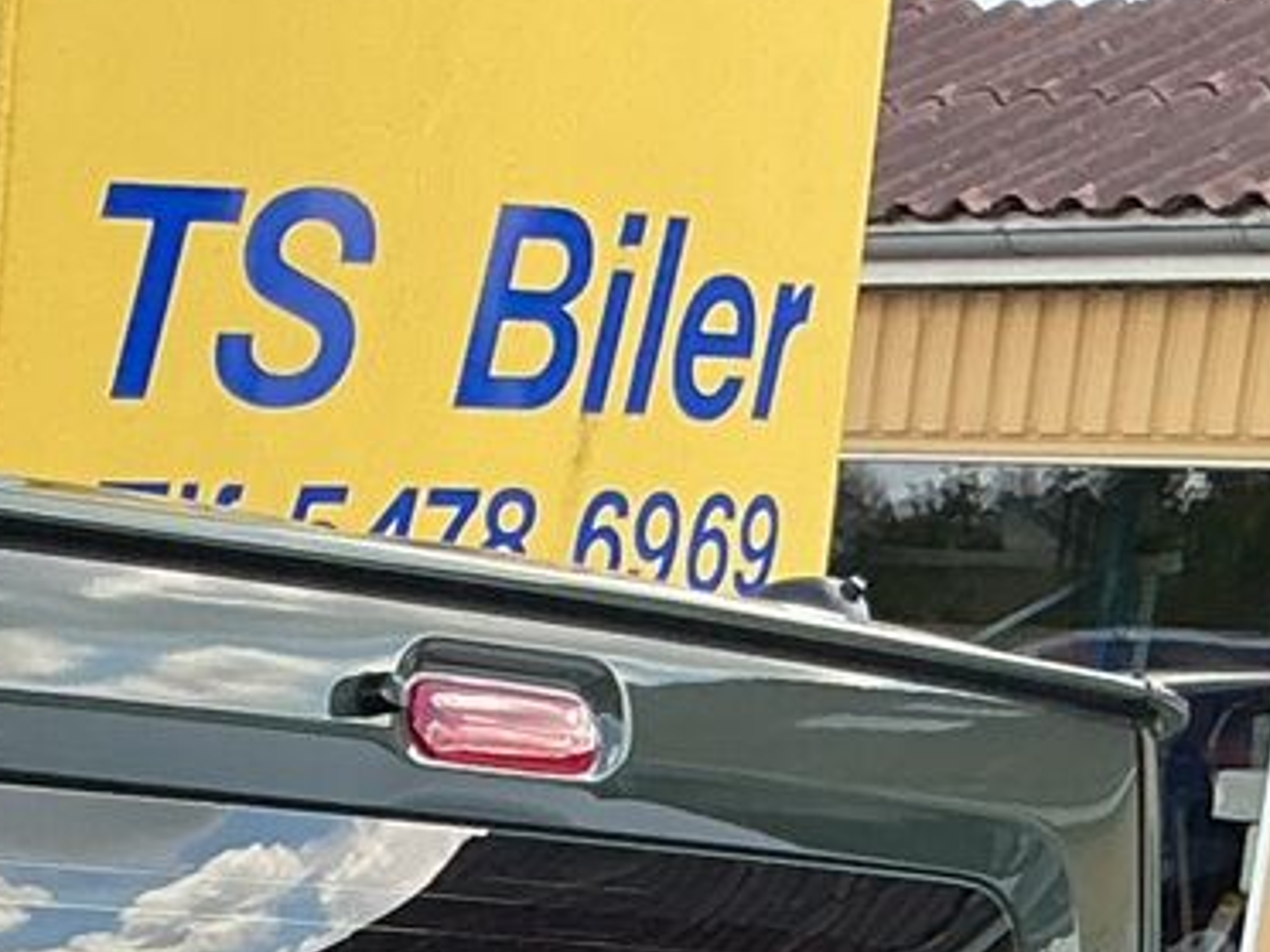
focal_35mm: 133
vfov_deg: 10.1
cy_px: 2023
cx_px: -797
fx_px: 4880
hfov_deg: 13.7
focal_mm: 3
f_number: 1.8
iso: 20
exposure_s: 1/141
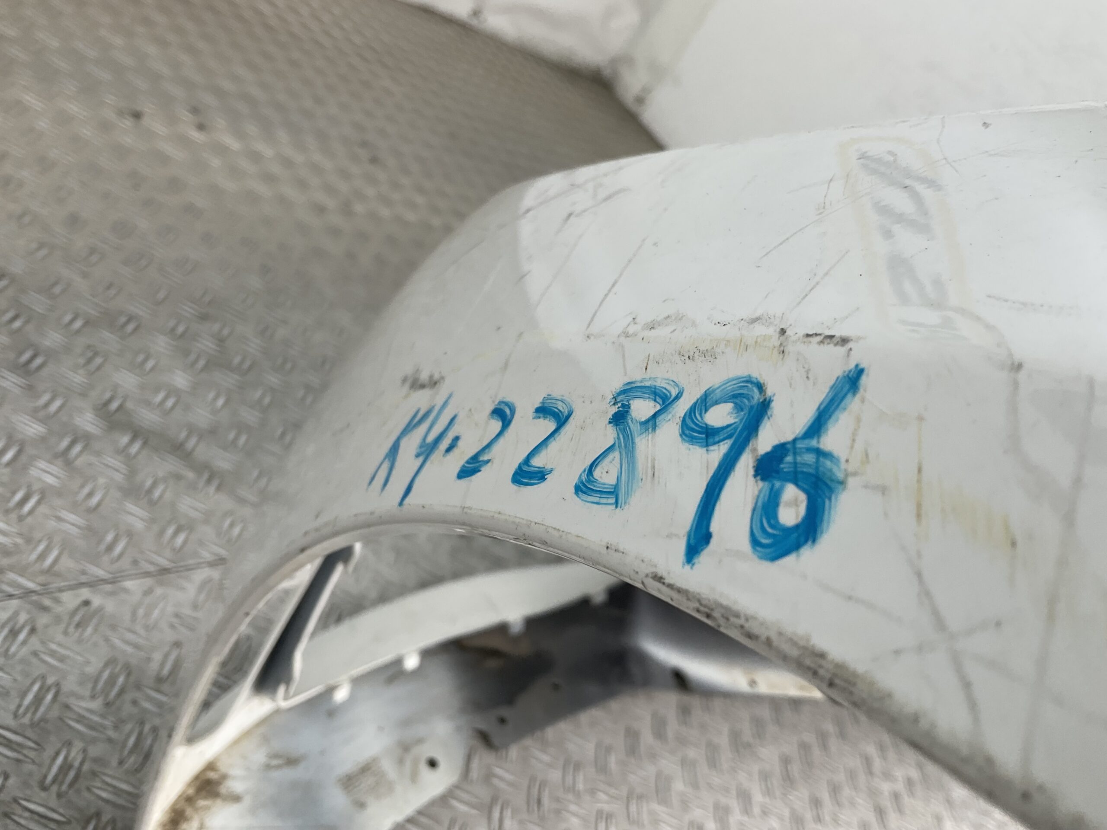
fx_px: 927
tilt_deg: -30.3
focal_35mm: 29
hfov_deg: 61.7
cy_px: 415
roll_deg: -41.7
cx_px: 554
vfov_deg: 48.2
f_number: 1.8
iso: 16
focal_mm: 3
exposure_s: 1/160
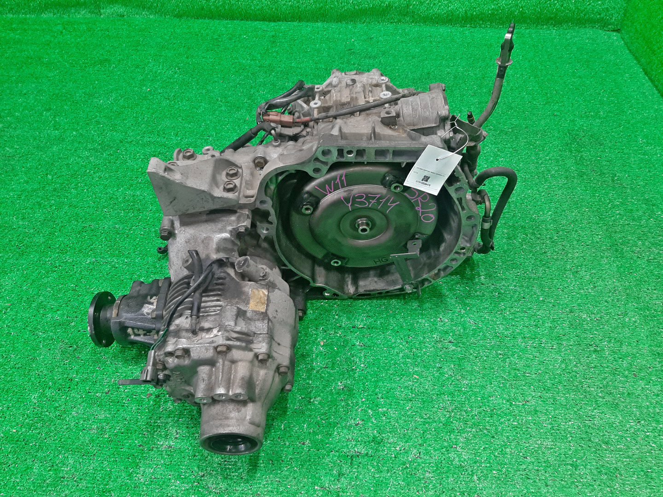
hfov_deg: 67.3
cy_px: 248
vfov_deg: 53.1
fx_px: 498
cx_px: 332
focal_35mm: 26
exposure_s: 1/50
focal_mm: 3.93
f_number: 1.7
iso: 151
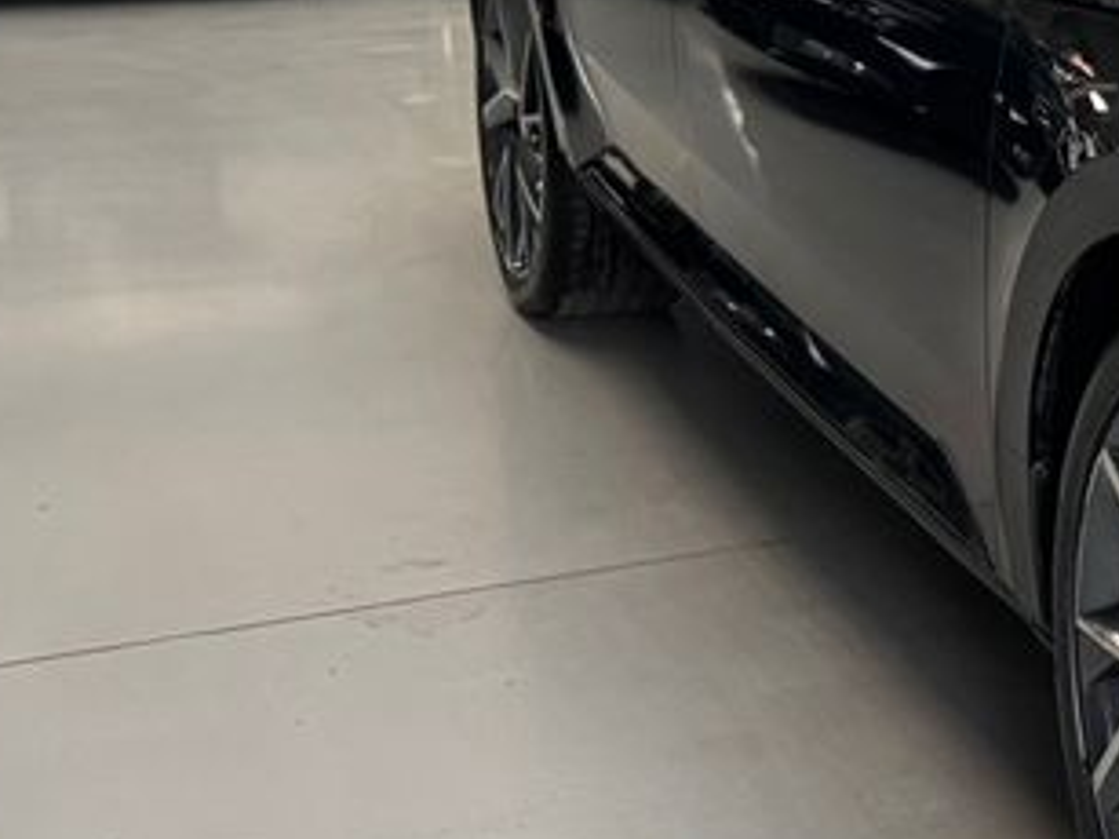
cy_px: 244
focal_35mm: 80
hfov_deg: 20.7
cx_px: 1695
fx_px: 2585
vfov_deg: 18.3
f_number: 1.78
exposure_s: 1/60
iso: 400
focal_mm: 6.76
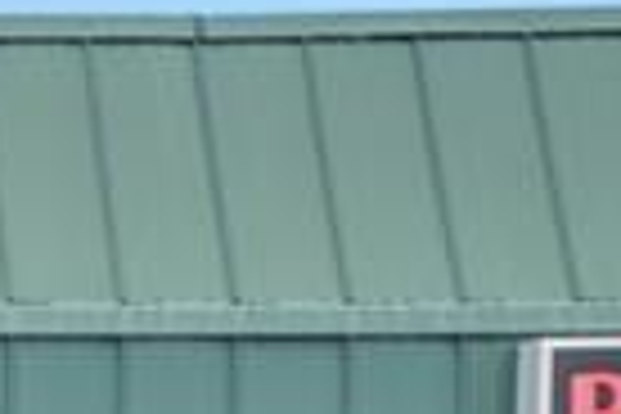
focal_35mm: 223
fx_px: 3846
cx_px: -1390
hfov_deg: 7.7
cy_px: 932
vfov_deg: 6.0
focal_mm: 20
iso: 100
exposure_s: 1/160
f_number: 6.3
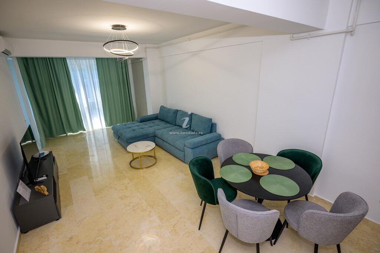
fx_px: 179
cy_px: 126
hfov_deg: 93.3
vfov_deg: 70.5
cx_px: 190
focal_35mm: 17
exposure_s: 1/200
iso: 640
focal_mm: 17
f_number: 4.5
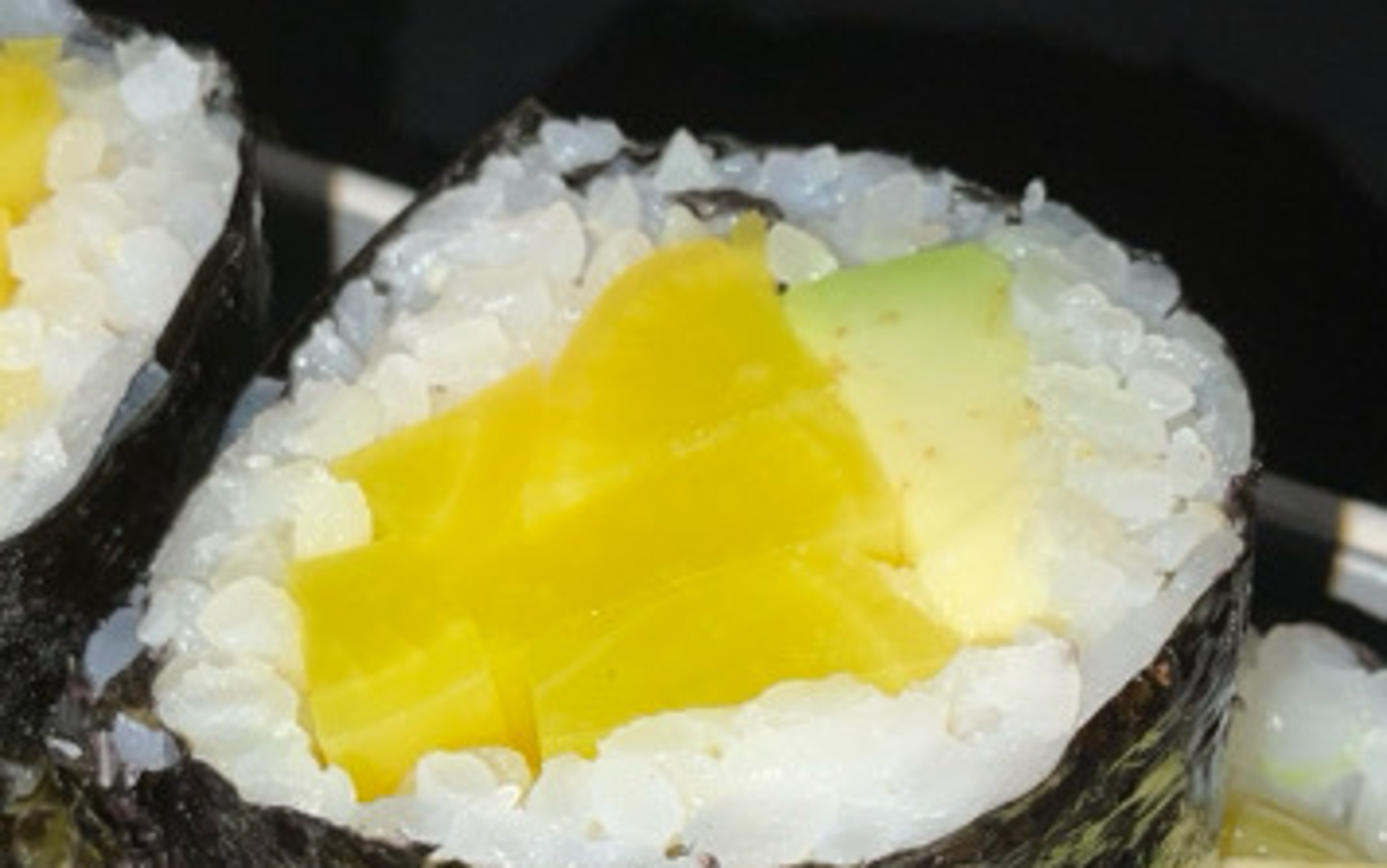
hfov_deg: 29.6
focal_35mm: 69
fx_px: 2610
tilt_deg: -52.1
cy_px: 810
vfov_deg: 18.5
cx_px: 499
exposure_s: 1/228
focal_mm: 3
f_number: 1.8
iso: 16
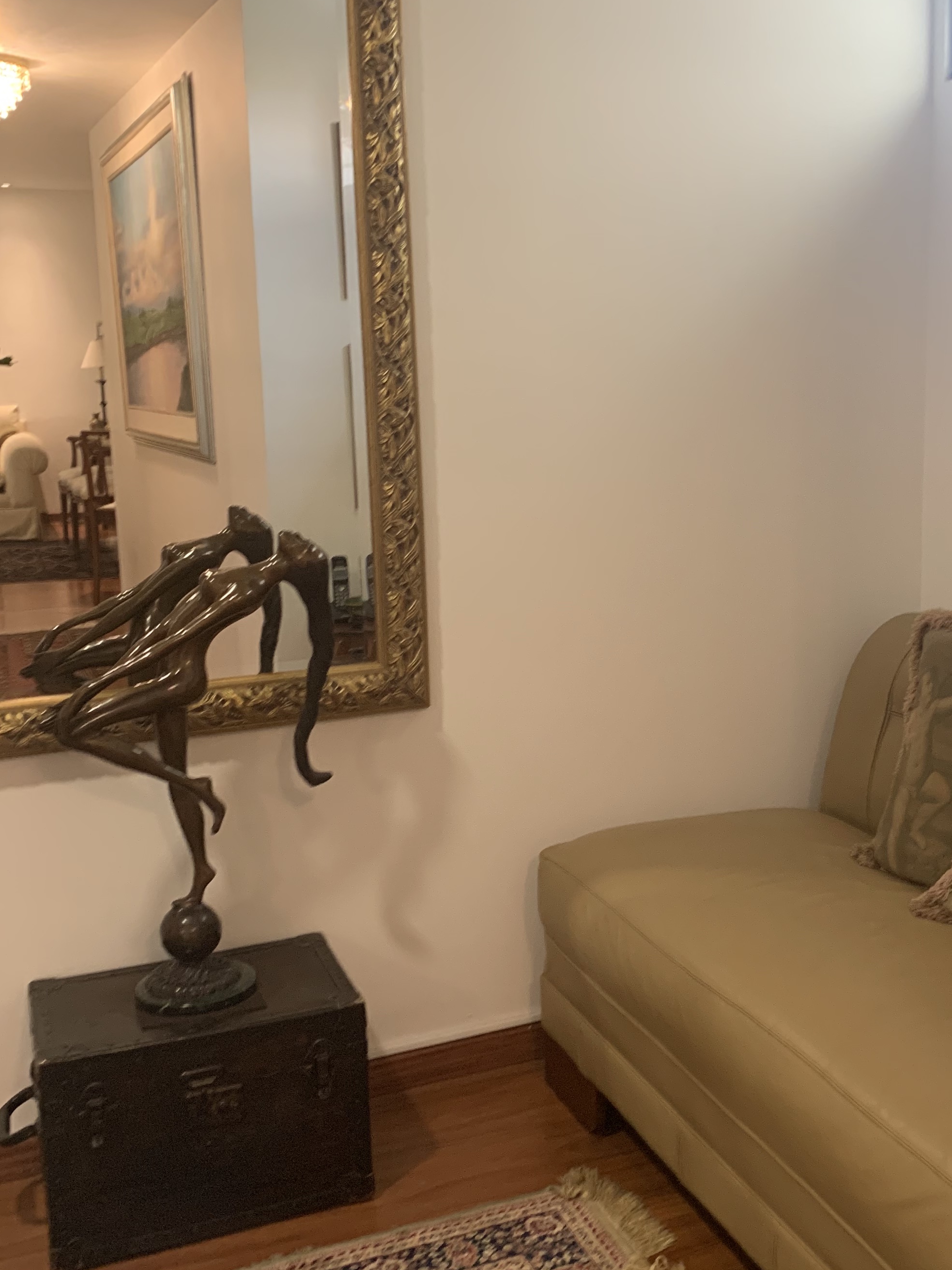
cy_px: 551
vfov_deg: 46.7
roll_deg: +0.7
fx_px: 1467
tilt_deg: -7.5
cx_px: 662
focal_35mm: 40
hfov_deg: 35.5
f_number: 1.8
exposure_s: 1/60
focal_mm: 4.25
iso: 125
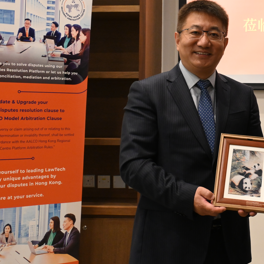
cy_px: 84
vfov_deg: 22.4
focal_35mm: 77
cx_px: 254
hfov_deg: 21.8
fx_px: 663
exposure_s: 1/60
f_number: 5
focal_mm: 29
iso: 2000
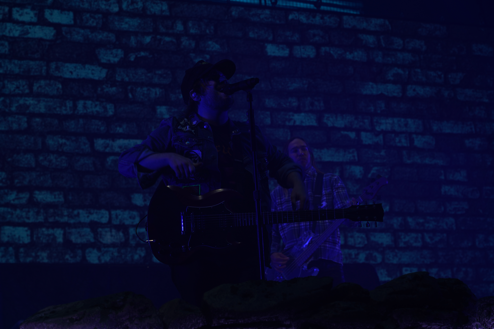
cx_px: 247
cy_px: 164
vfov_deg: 13.0
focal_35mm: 105
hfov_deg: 19.5
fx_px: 1441
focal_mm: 105
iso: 100
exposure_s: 1/320
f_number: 6.3
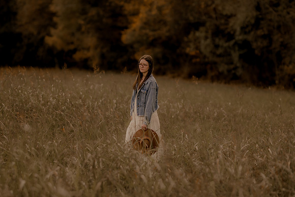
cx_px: 148
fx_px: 1079
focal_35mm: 132
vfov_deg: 10.4
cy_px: 98
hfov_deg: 15.6
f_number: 1.4
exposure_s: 1/3200
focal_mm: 85
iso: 200
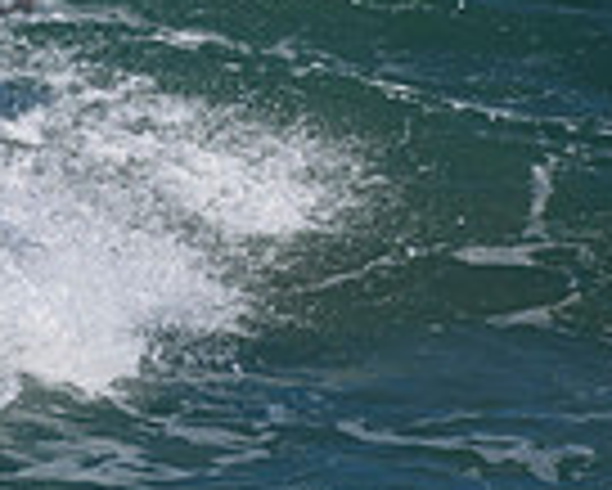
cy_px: -88
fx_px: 54233
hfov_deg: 0.6
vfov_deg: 0.5
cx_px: -441
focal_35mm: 2992
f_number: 5.6
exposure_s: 1/4000
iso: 450
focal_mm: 500
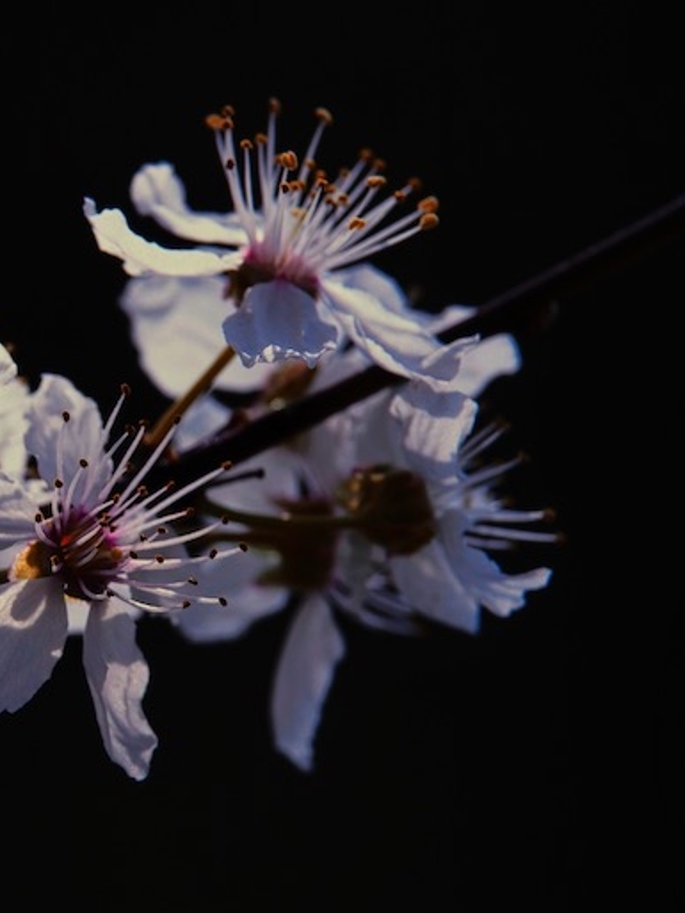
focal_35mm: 590
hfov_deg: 2.5
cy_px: 522
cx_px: -66
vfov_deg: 3.4
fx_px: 15561
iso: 500
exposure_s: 1/800
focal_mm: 210
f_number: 8
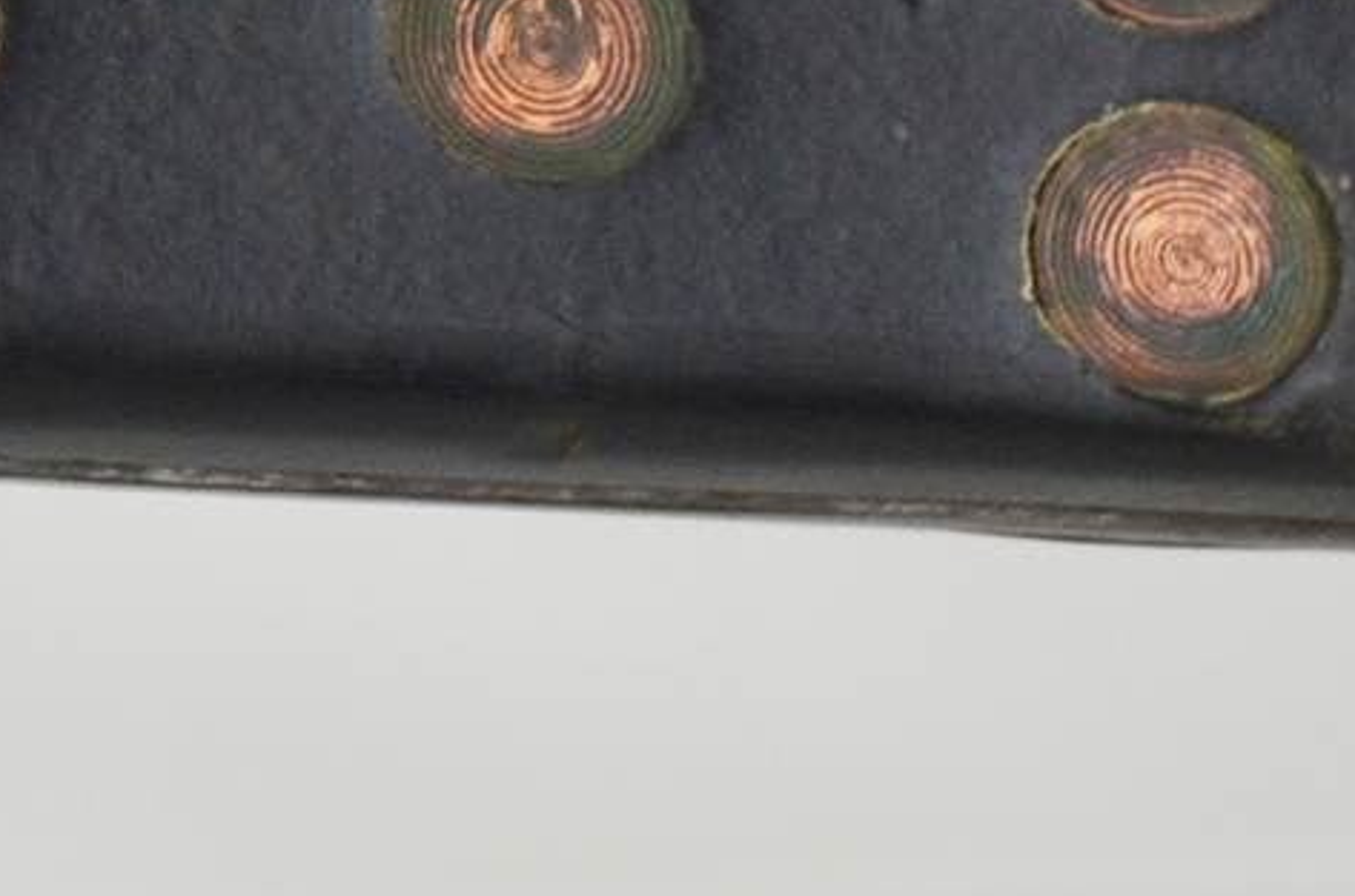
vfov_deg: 2.5
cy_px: -218
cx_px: -1939
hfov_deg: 3.7
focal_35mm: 547
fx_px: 20540
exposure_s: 1/250
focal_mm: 70
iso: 560
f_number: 5.3
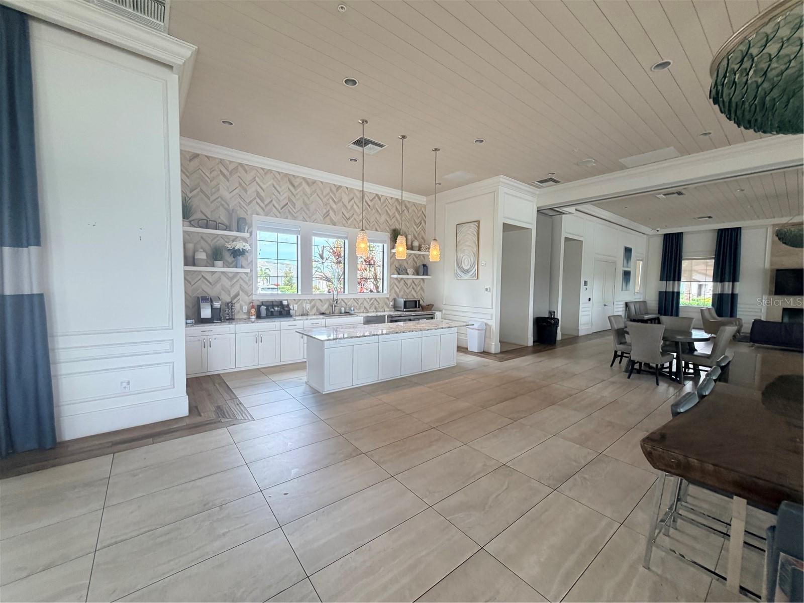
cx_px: 402
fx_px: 325
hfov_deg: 102.1
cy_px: 302
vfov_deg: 85.7
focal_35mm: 14
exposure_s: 1/120
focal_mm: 2.22
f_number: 2.2
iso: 200
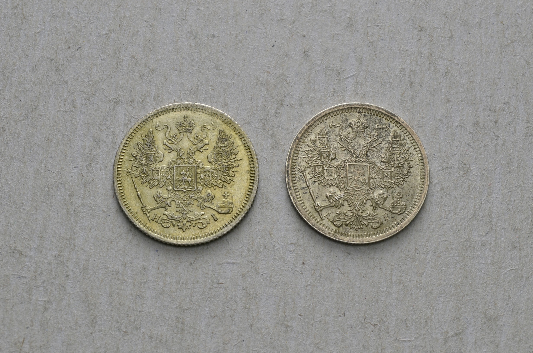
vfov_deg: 16.5
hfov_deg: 24.7
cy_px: 176
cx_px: 266
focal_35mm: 82
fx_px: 1219
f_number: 14
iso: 400
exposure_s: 1/200
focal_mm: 55
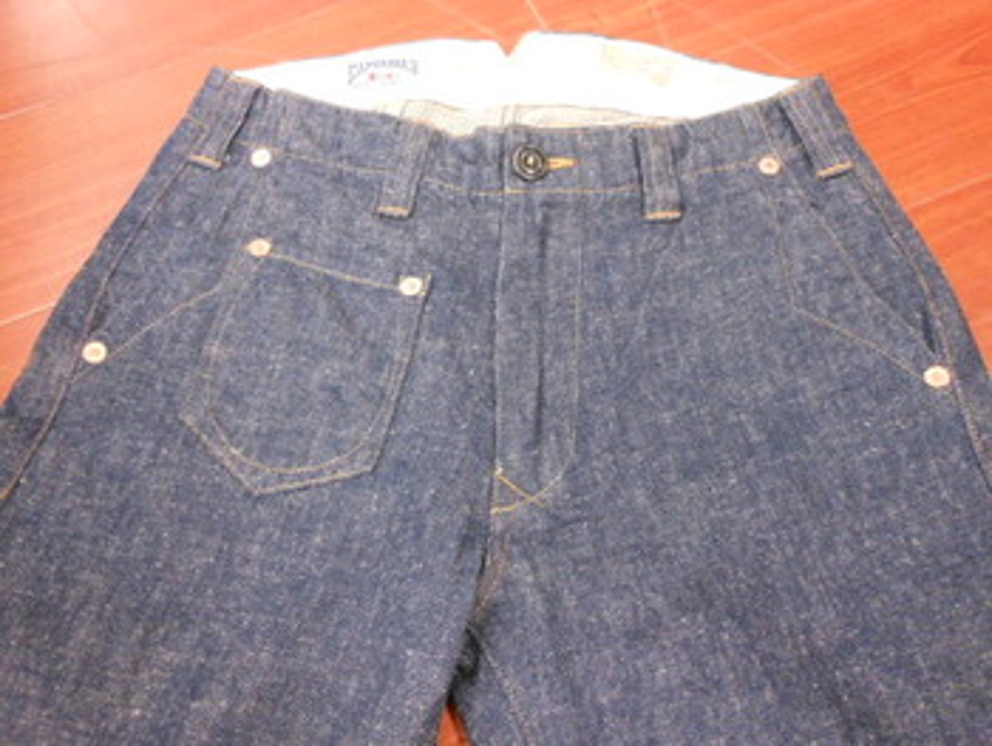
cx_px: 496
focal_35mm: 28
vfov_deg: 49.8
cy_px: 373
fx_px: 803
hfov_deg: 63.4
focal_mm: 5
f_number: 3.7
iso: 400
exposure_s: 1/10
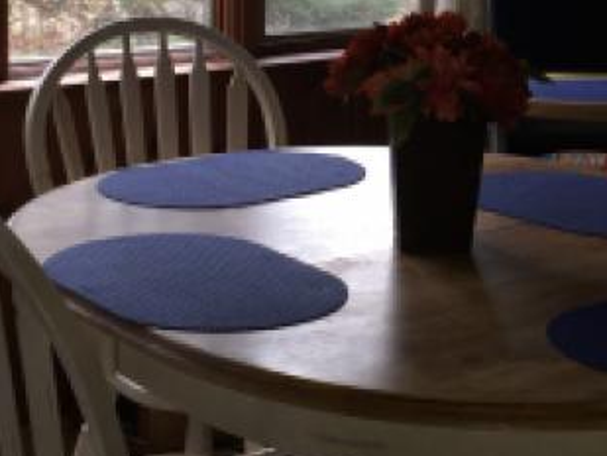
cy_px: 28
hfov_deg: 20.1
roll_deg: -2.9
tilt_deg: -7.8
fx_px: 1684
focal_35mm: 96
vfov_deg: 15.2
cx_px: 515
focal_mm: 4.15
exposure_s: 1/30
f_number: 2.2
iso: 50
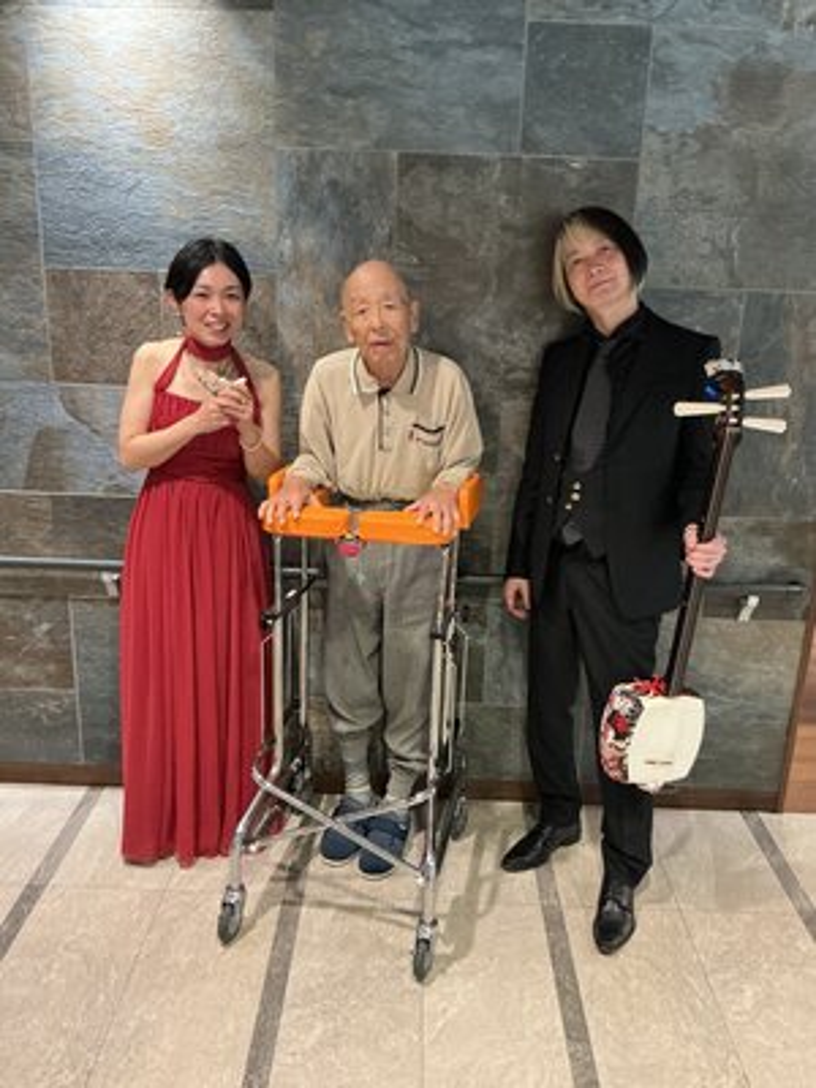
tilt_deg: -17.7
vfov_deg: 61.7
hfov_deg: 48.2
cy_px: 544
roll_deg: -1.6
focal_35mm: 29
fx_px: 911
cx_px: 408
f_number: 1.8
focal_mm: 3
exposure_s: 1/40
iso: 250
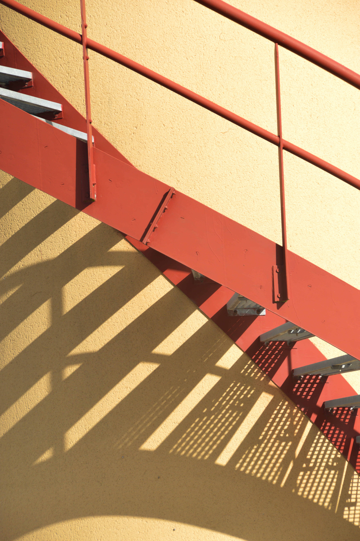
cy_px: 270
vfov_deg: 11.4
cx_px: 180
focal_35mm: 180
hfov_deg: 7.6
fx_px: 2705
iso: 100
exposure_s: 1/250
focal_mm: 120
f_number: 8
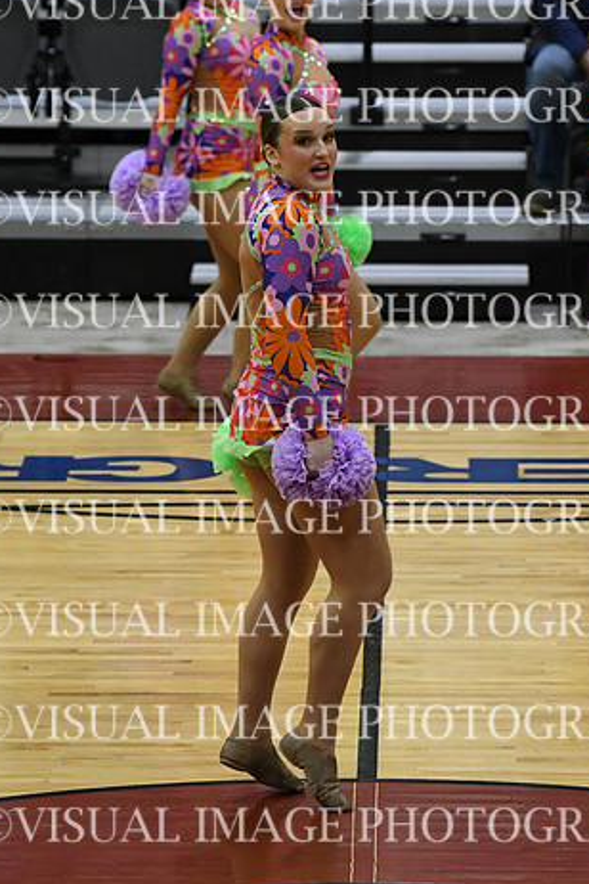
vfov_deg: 6.6
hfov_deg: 4.4
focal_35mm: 310
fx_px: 7607
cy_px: 465
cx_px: 345
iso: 4000
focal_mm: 165
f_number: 4
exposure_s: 1/500
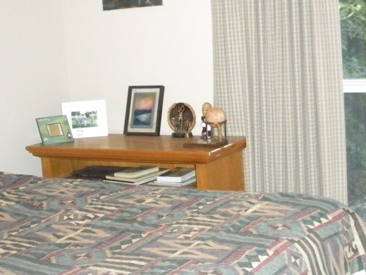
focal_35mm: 69
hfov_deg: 28.1
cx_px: 207
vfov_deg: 21.2
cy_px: 73
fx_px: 730
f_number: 3.5
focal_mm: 6.3
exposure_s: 1/60
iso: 800
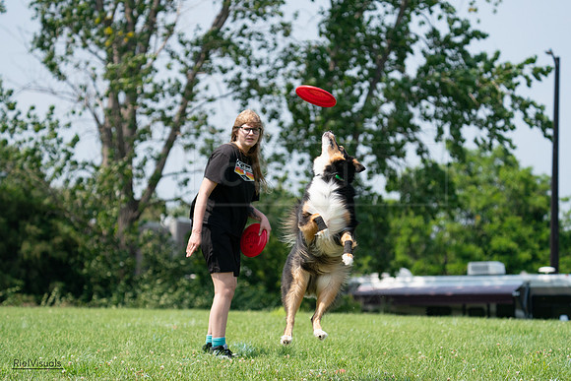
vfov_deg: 6.6
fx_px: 3284
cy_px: 190
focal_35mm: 207
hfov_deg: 9.9
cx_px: 286
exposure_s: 1/4000
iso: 1250
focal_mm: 207
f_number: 5.6
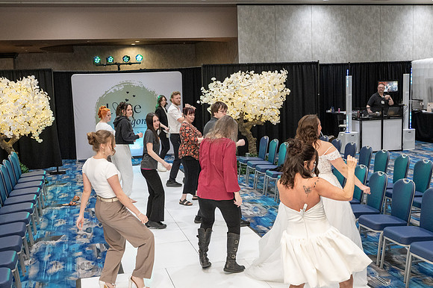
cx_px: 216
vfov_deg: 31.9
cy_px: 144
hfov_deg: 46.4
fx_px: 505
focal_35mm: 42
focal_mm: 28
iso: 2000
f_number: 4
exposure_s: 1/320
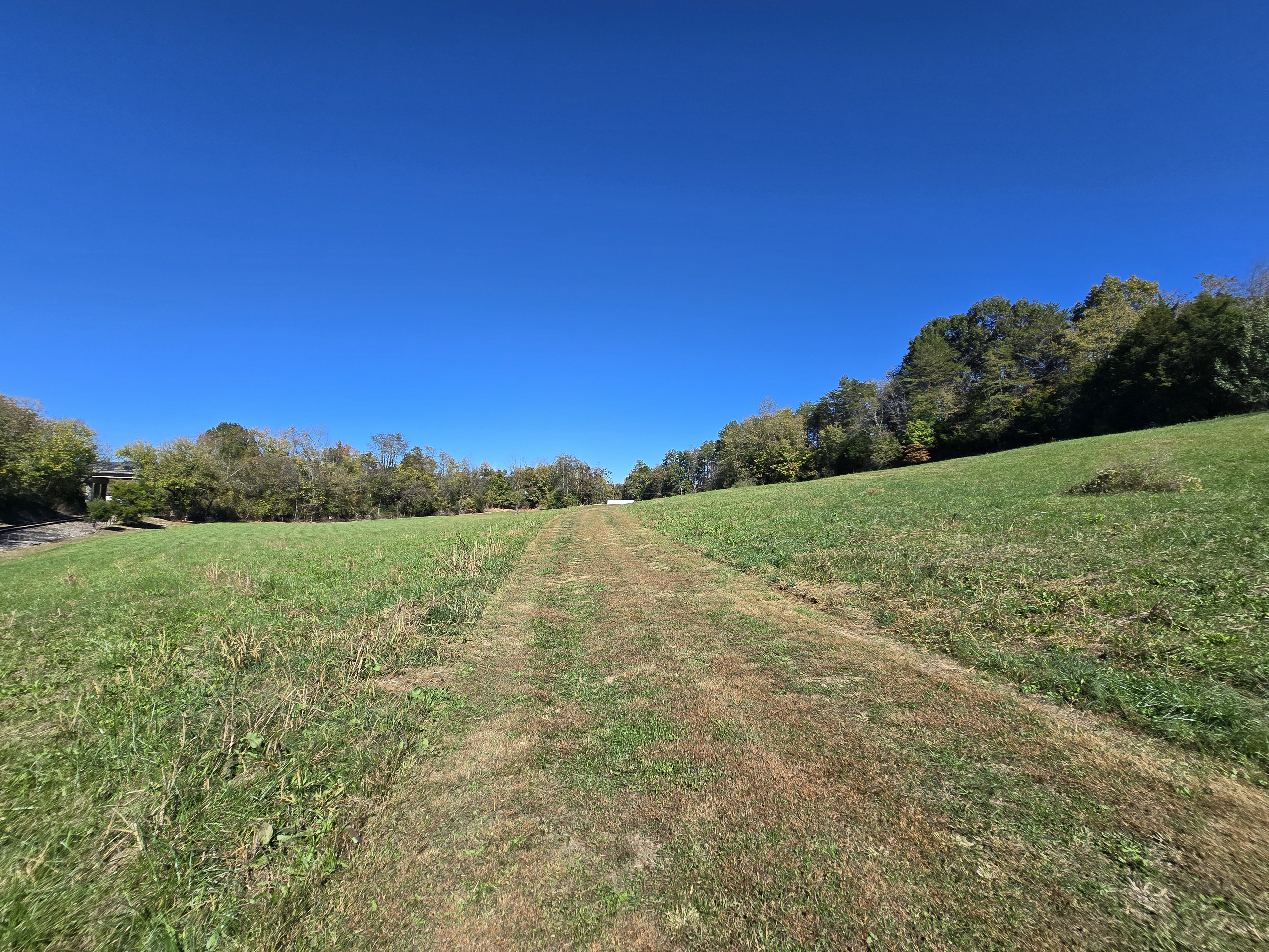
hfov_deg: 106.2
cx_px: 634
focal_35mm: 13
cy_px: 476
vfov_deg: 89.9
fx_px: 477
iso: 50
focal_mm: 2.2
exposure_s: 1/2265
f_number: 2.2
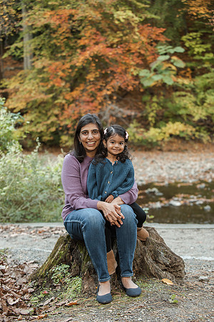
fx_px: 624
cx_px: 107
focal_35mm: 70
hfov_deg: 19.5
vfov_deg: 28.8
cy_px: 161
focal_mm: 70
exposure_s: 1/125
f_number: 4
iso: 640
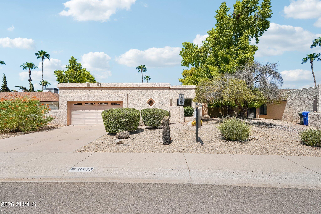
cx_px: 160
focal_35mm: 16
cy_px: 107
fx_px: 143
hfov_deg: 96.7
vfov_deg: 73.7
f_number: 6.3
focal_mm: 16
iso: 400
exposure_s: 1/3200
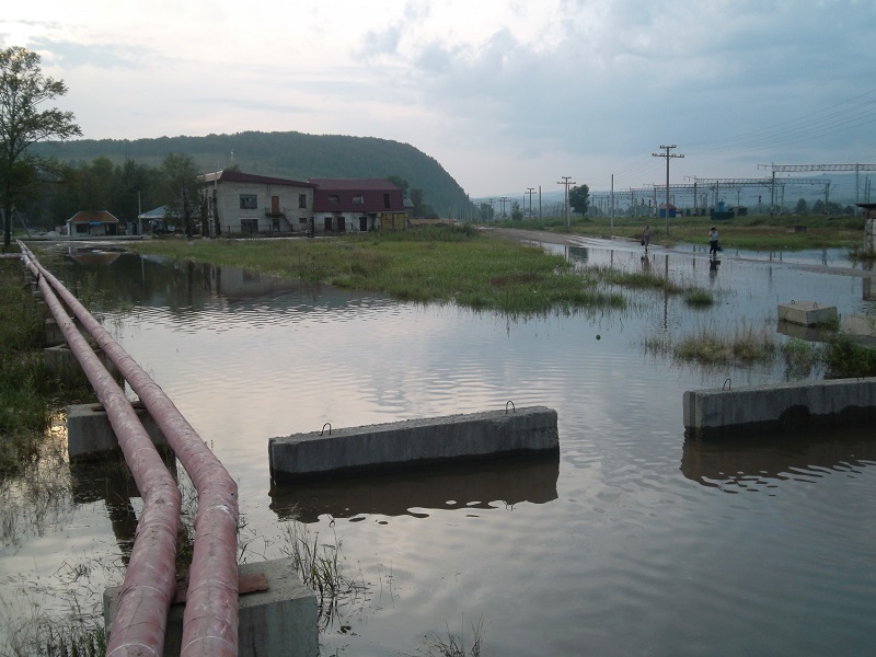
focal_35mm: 37
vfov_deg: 38.7
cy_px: 328
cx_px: 438
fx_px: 936
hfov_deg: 50.1
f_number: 4
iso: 80
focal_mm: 6.6
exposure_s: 1/150
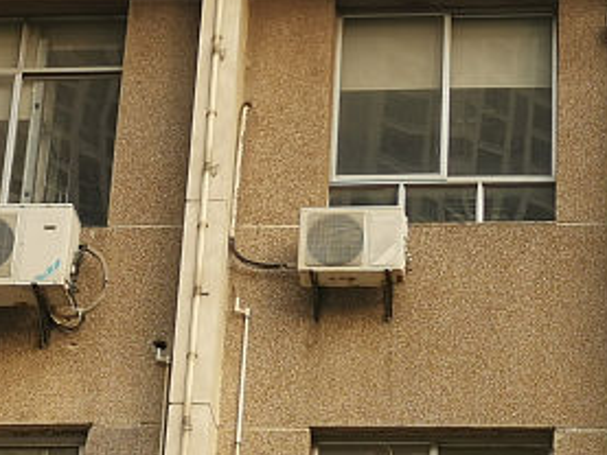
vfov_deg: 8.7
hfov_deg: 11.7
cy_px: 22
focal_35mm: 169
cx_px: 324
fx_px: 2965
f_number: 1.8
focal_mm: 5.58
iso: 50
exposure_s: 1/262
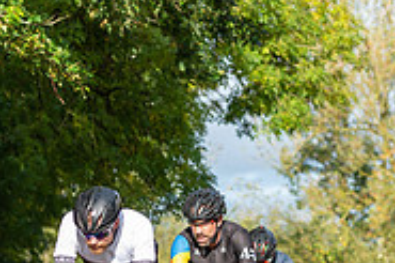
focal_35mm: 220
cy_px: 300
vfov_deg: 6.2
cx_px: 102
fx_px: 2412
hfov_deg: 9.3
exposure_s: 1/1600
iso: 200
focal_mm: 70
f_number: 3.2
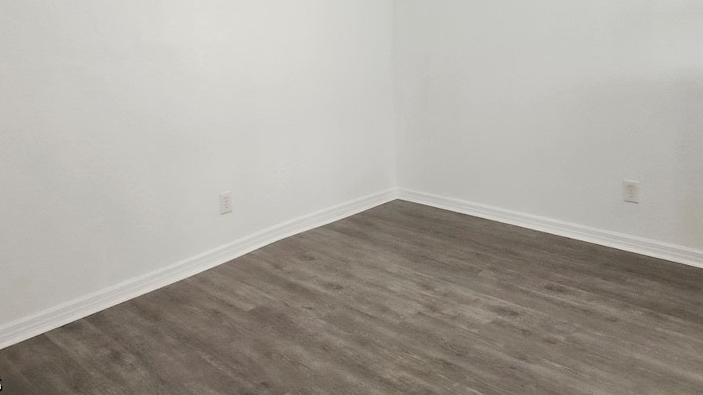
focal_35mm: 29
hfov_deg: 66.0
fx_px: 541
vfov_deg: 39.0
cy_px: 93
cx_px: 334
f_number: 1.8
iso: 640
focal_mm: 5.54
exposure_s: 1/60
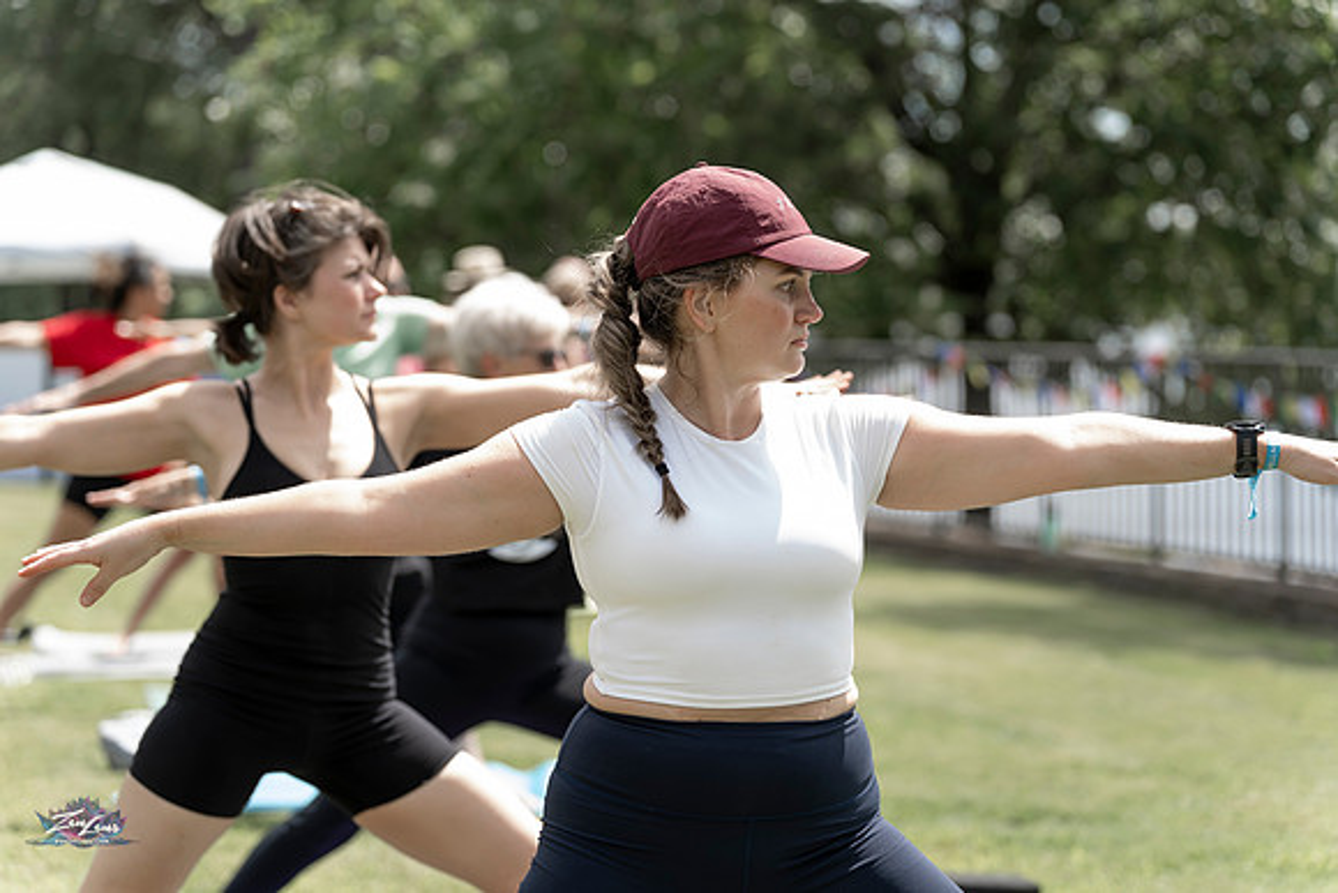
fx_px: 3271
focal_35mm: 88
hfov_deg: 23.1
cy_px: 446
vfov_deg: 15.5
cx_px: 669
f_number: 2.8
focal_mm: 88
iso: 50
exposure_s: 1/400
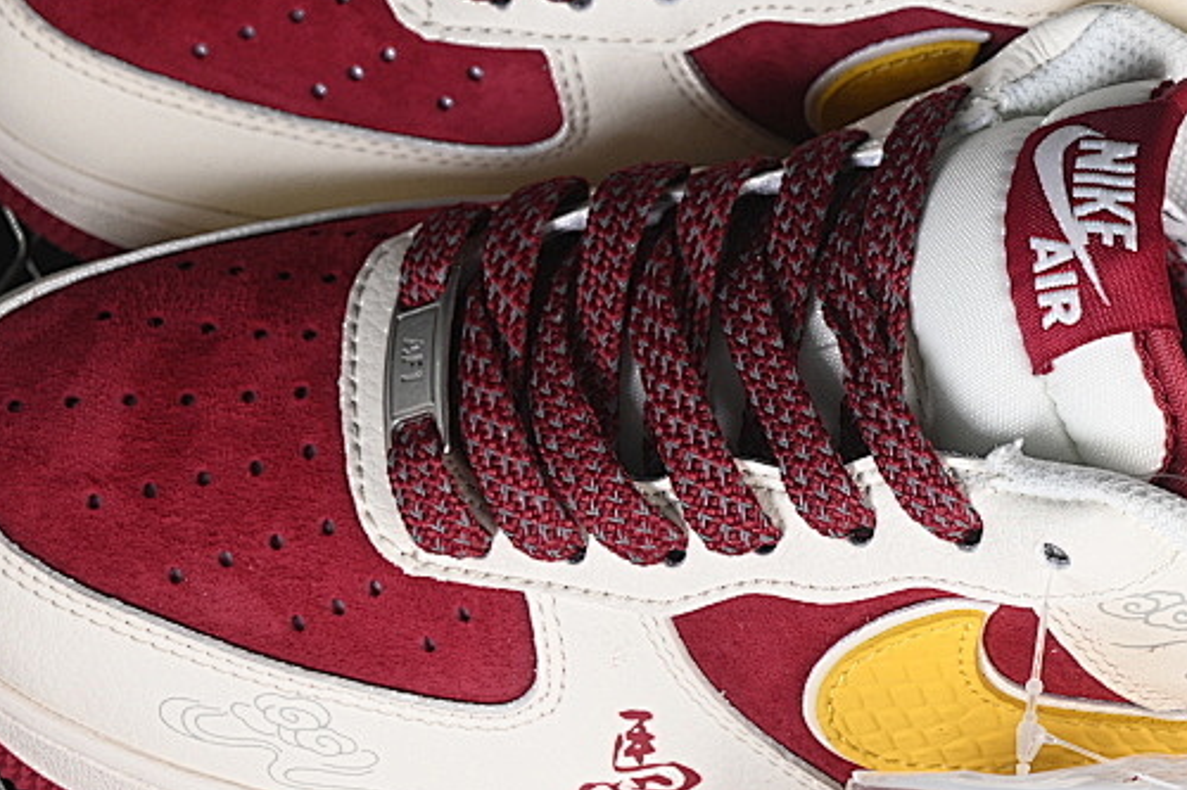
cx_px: 874
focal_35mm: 162
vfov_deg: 8.5
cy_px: 195
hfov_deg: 12.7
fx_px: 5339
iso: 160
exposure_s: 1/80
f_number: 7.1
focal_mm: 50
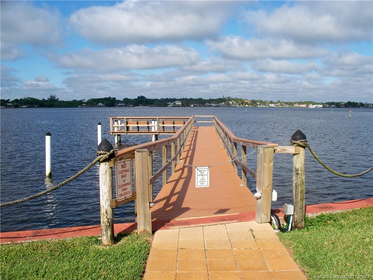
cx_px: 186
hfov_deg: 52.6
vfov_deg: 40.7
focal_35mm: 35
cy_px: 140
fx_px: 377
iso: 80
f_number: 4.8
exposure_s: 1/800
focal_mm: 7.54
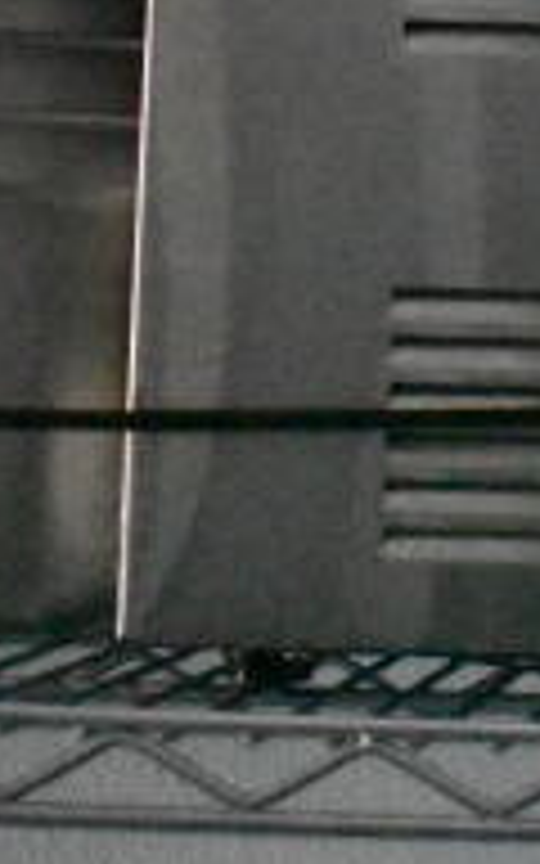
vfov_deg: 14.1
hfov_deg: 8.4
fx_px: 3438
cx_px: 1174
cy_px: 38
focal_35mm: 146
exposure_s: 1/4000
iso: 25600
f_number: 4.2
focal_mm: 30
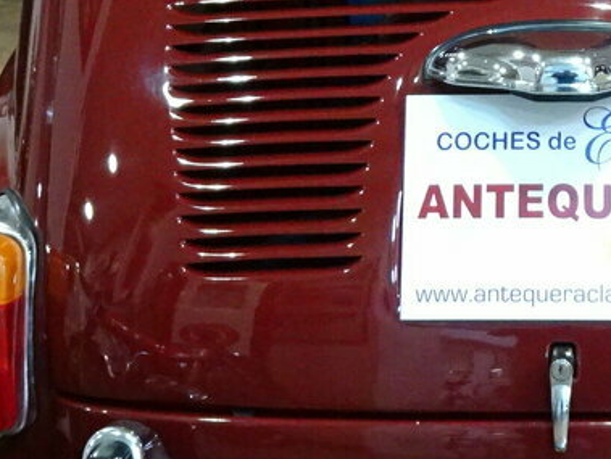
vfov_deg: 12.6
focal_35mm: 117
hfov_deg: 16.5
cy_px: 90
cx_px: 603
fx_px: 2067
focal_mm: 6.37
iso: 800
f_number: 4
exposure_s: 1/15
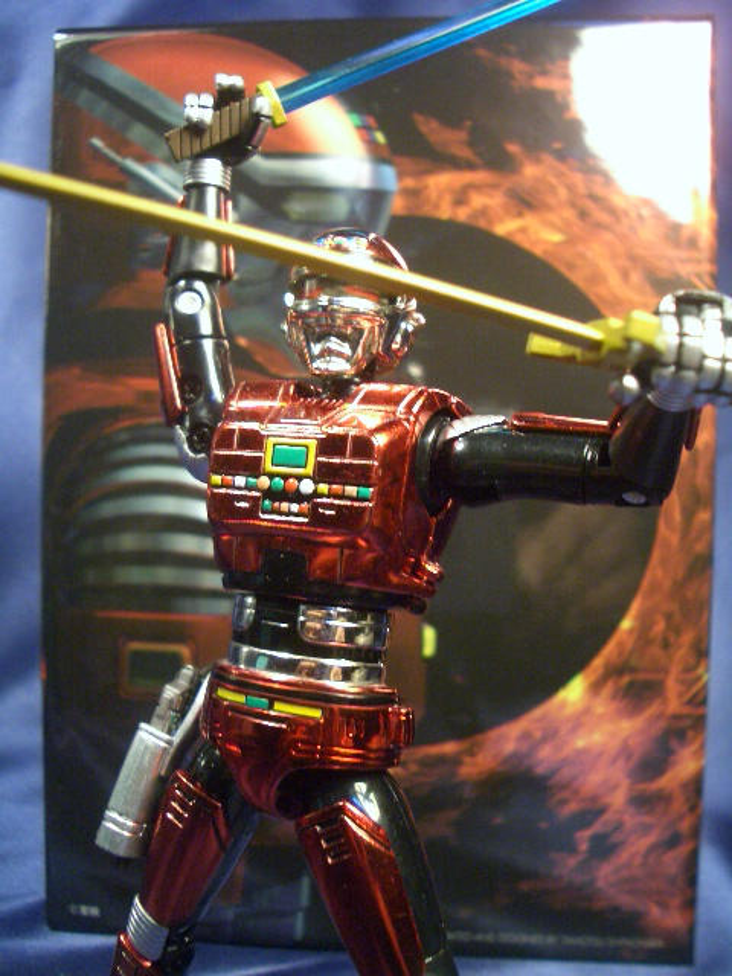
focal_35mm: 35
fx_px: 987
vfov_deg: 52.6
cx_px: 366
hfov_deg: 40.7
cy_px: 488
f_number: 2.6
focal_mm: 5.8
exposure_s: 1/50
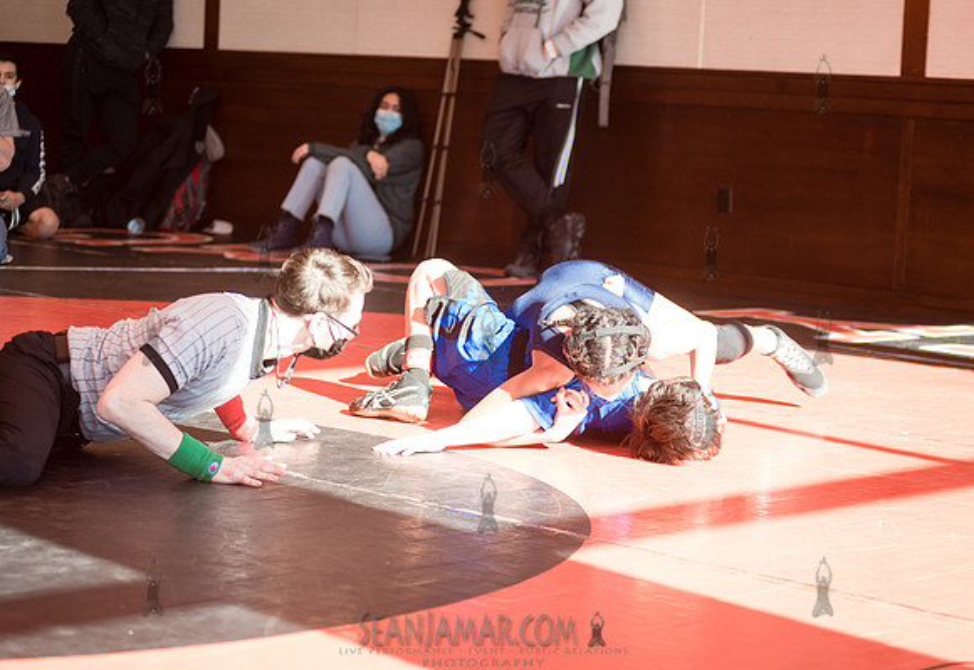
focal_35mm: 89
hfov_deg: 22.6
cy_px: 365
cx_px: 547
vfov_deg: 15.7
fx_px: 2432
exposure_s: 1/400
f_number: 3.5
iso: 400
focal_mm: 80
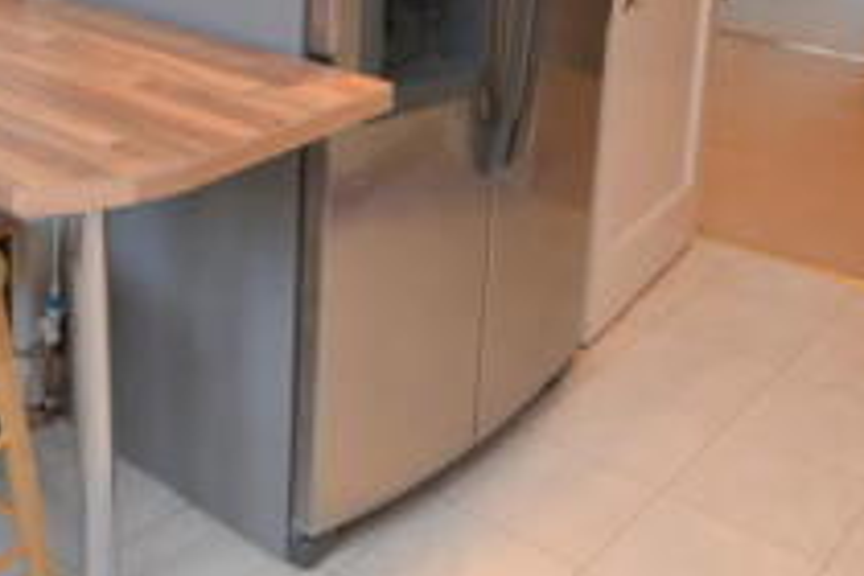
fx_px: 1237
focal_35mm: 52
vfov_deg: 24.7
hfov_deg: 38.0
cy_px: -35
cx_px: 274
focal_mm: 11
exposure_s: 1/60
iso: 360
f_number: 4
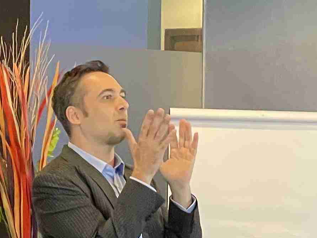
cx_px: 176
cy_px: 321
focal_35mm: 289
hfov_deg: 6.9
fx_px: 2647
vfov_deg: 5.1
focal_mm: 7.5
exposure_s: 1/50
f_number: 2.2
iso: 640
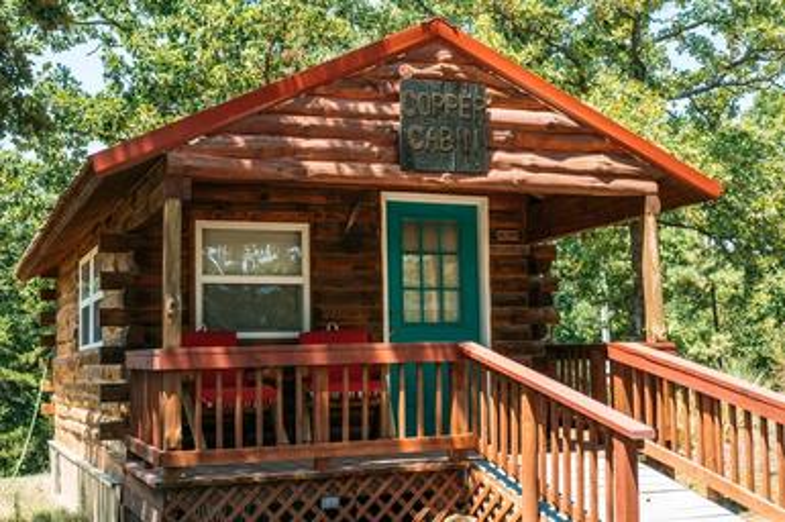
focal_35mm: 50
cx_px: 392
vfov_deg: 26.9
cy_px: 261
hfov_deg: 39.6
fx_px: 1089
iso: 100
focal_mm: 50
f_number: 11
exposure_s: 1/125
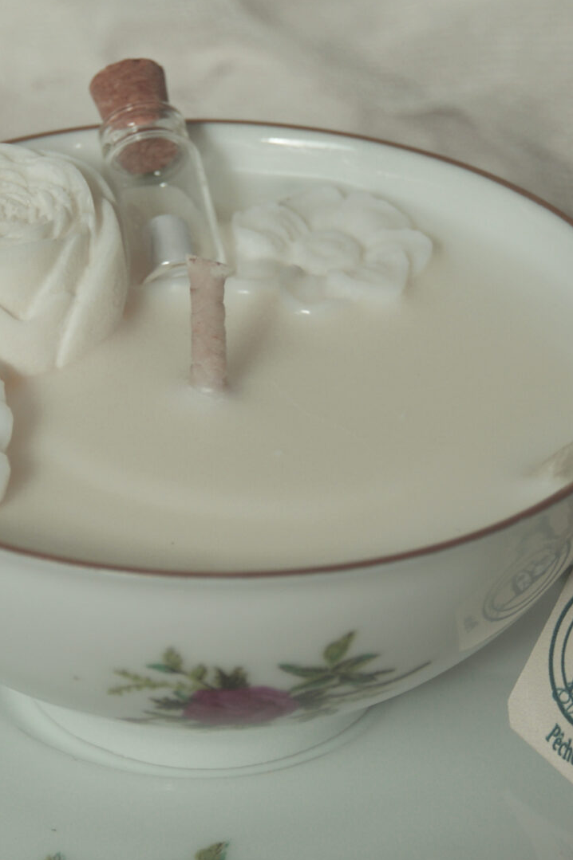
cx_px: 226
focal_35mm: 178
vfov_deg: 11.6
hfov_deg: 7.7
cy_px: 334
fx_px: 4255
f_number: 6.3
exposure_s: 1/100
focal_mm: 50
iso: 100
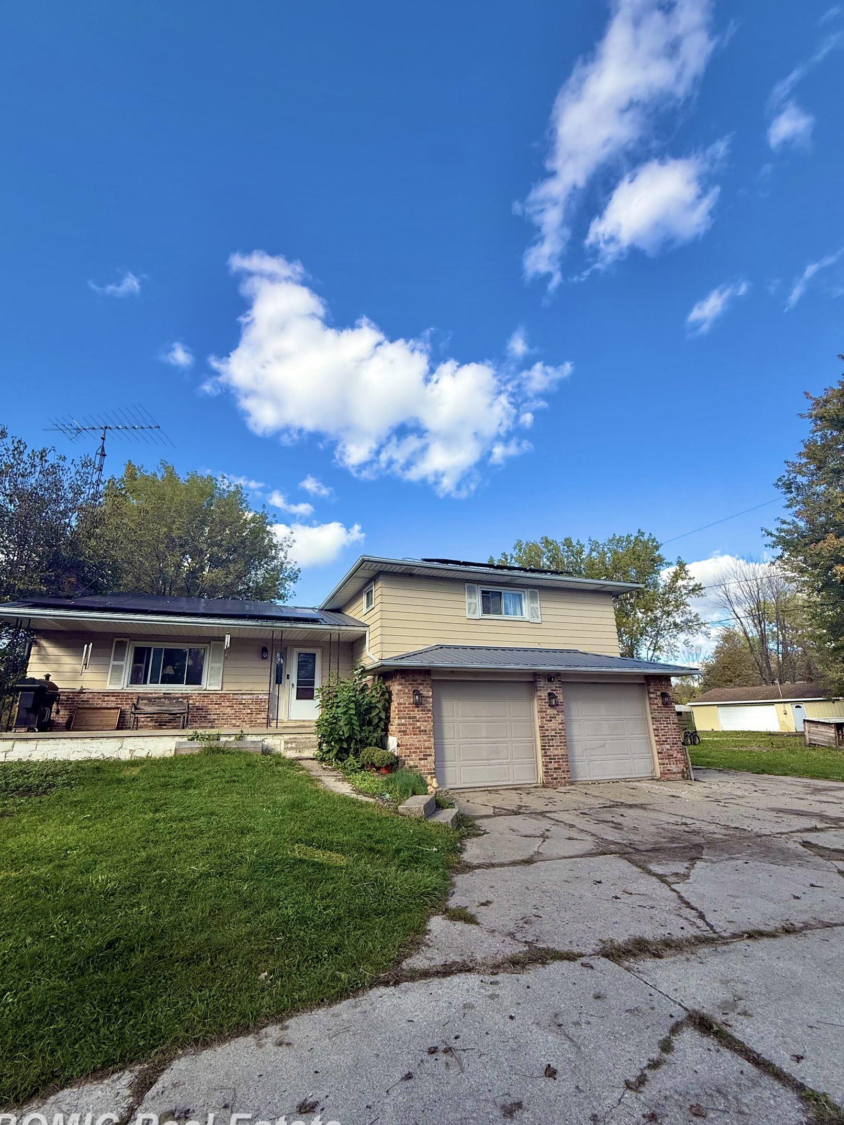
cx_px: 397
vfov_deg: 98.1
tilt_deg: +17.5
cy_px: 586
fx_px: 488
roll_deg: +0.9
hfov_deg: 81.7
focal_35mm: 15
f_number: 2.2
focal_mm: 2.22
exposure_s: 1/1285
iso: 50
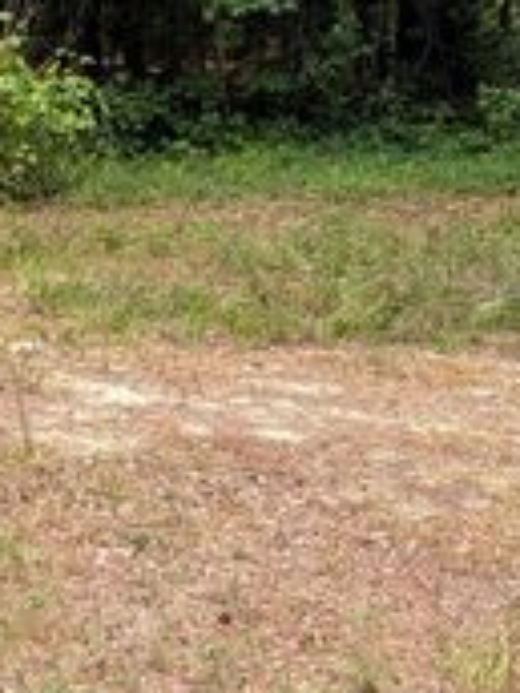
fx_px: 1863
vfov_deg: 19.3
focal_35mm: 93
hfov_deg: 15.6
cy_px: -240
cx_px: 20
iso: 23
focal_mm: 4.53
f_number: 1.7
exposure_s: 1/481
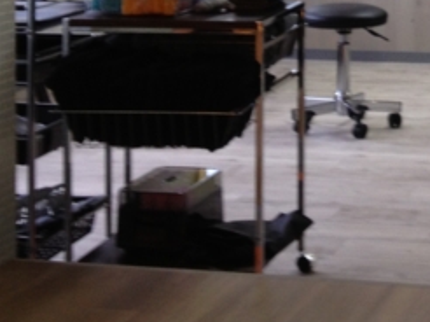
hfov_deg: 16.7
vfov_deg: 12.5
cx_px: 479
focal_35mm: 114
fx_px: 1415
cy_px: -131
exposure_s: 1/30
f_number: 2.4
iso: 64
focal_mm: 4.28
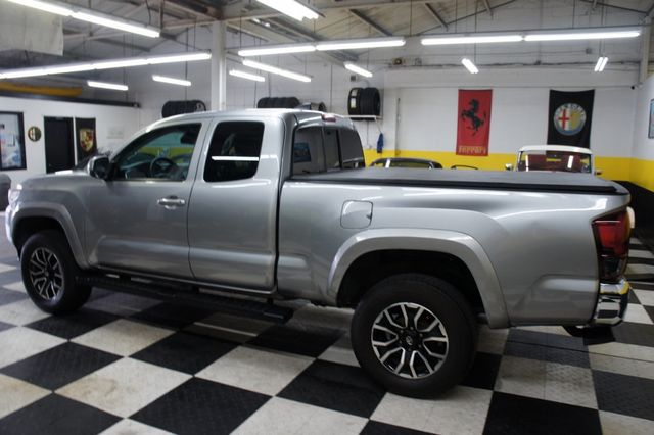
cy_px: 218
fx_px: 490
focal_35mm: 27
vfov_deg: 47.9
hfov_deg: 67.4
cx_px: 327
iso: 200
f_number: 3.5
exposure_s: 1/30
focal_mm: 18
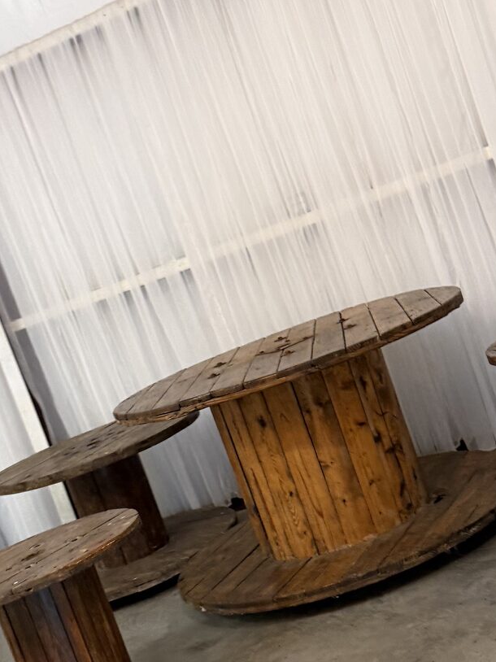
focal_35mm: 59
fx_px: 1128
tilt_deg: -6.6
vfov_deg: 32.7
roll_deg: +19.1
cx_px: 271
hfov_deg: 24.8
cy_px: 356
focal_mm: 6.76
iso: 320
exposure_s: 1/60
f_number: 1.78
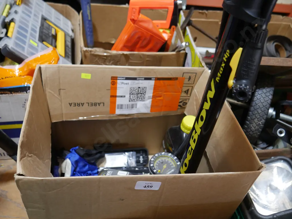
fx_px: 270
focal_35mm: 32
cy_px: 110
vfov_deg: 44.2
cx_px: 146
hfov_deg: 56.8
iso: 320
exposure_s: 1/60
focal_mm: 16
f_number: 3.6
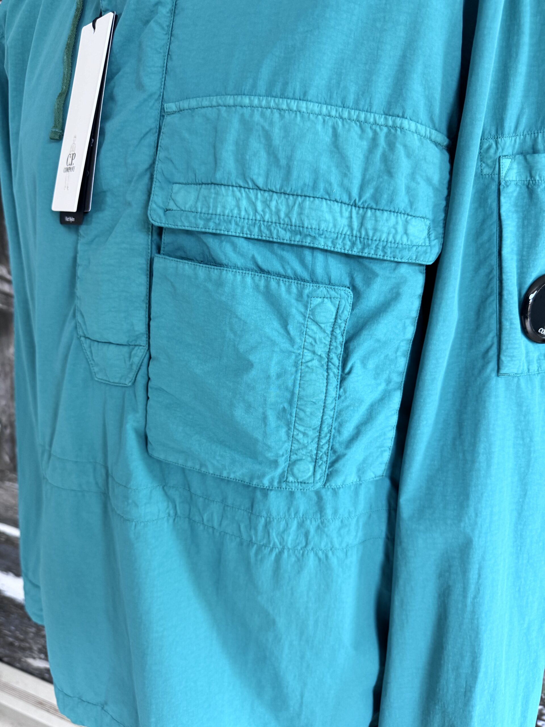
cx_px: 272
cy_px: 364
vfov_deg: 71.6
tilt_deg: -17.9
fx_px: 504
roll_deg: -0.3
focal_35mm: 24
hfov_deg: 56.8
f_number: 1.78
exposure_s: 1/93
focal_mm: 6.76
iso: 200
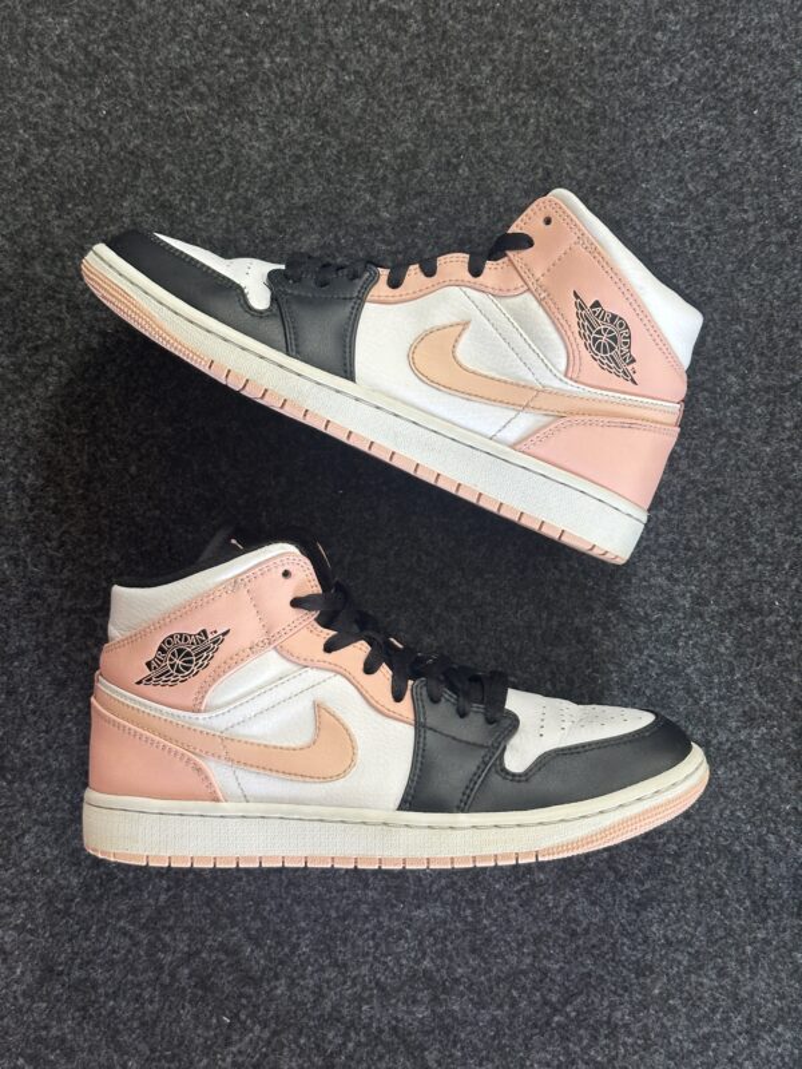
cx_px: 401
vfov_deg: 39.6
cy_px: 534
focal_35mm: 48
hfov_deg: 30.3
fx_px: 1482
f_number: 1.78
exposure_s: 1/50
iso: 100
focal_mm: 6.86
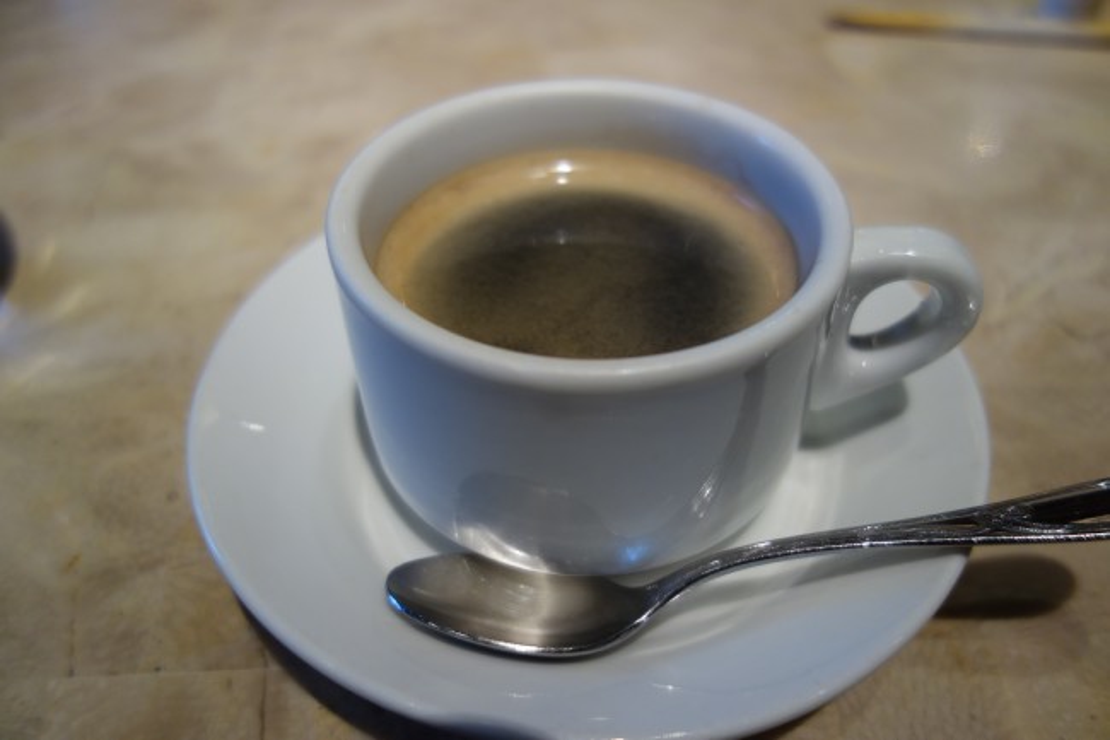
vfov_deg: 46.4
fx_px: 863
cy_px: 370
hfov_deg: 65.5
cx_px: 555
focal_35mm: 28
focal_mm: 10.4
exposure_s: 1/100
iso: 160
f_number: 1.8
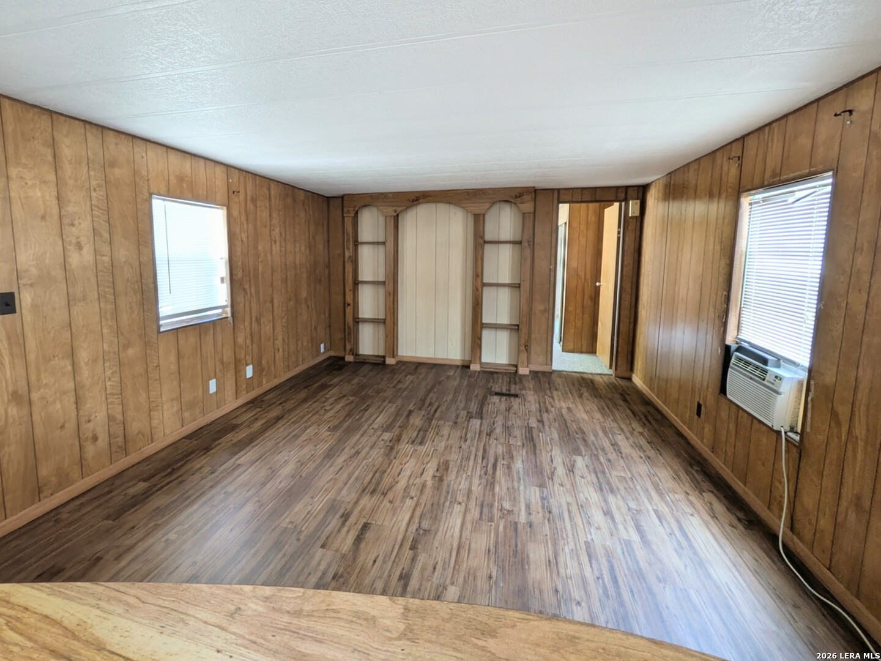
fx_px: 356
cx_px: 440
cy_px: 330
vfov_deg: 85.7
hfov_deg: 102.1
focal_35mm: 14
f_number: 2.2
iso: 60
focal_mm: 1.83
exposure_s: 1/24
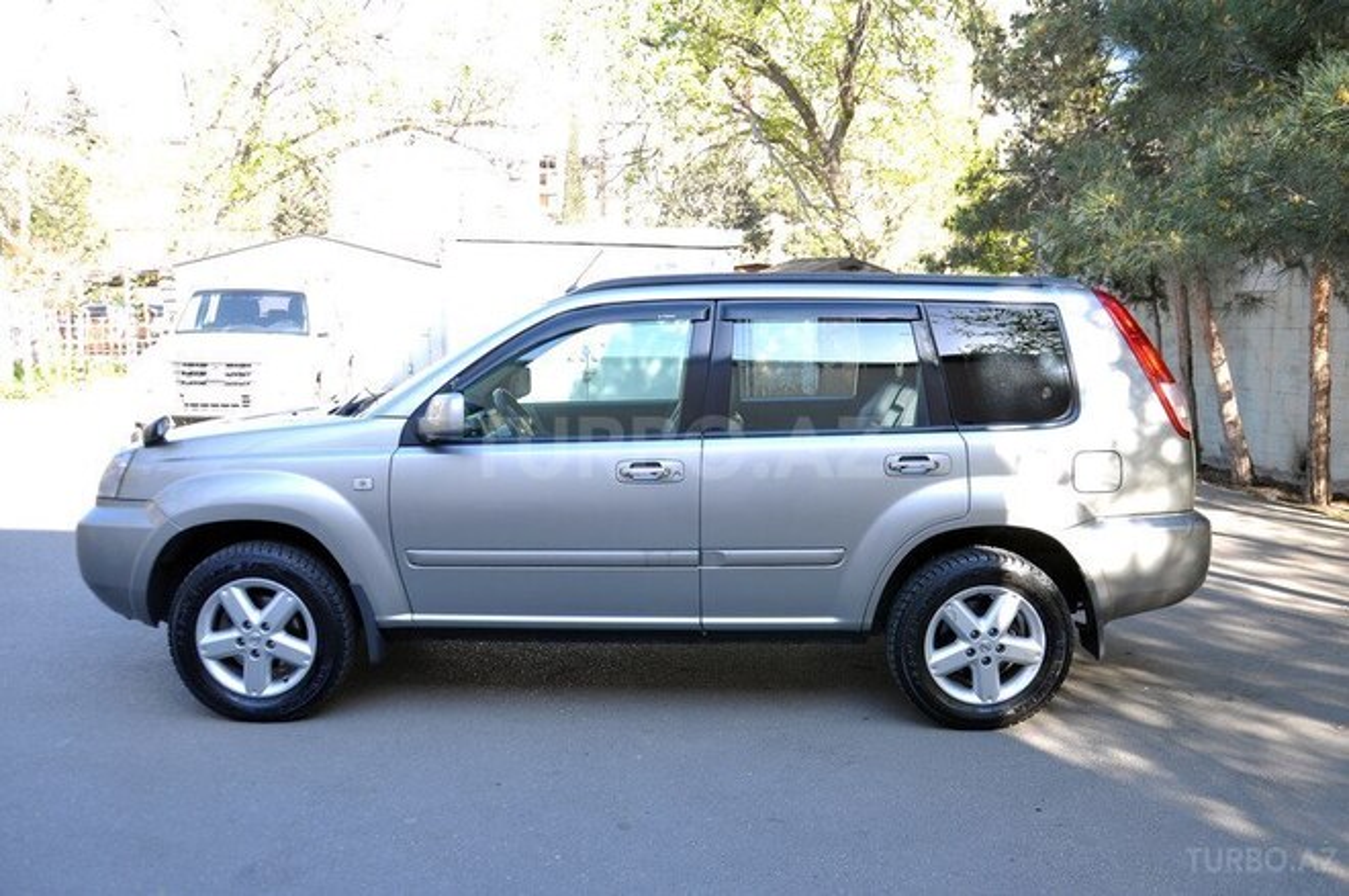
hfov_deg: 33.4
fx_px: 2245
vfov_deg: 22.6
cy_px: 448
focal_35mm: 60
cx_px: 674
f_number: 6.3
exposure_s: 1/60
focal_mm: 40
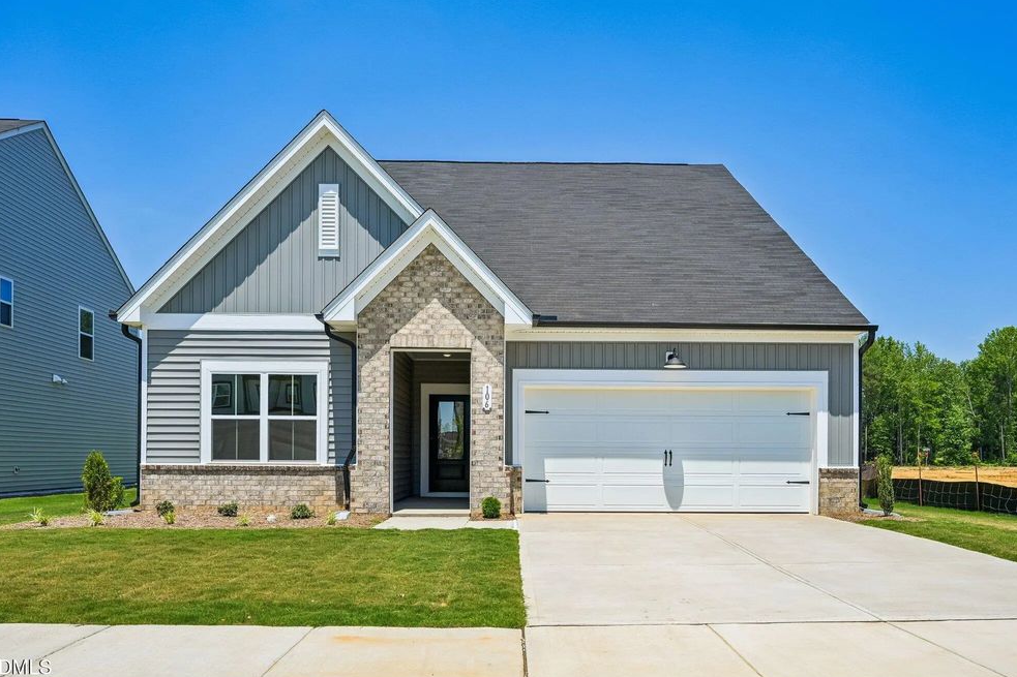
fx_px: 721
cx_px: 525
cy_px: 347
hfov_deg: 70.4
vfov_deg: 50.3
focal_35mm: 26
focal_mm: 24.5
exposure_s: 1/500
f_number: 8
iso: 100
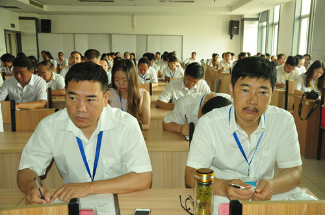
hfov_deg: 51.4
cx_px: 162
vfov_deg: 35.3
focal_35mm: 38
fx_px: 338
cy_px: 108
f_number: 5.6
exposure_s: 1/160
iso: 2500
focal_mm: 25
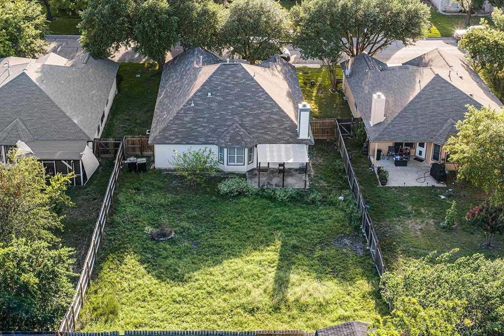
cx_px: 227
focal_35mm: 53
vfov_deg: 25.4
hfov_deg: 37.5
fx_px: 742
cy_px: 120
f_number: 8
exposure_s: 1/50
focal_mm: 29
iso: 320
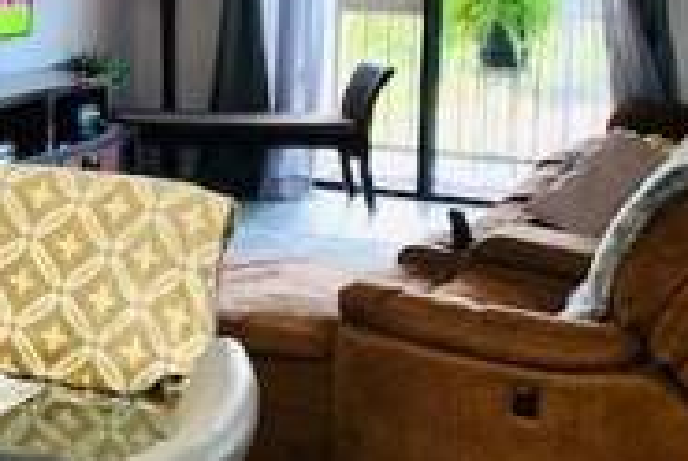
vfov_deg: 19.3
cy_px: 74
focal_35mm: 70
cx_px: -167
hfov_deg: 25.4
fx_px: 1340
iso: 200
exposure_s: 1/60
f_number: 1.8
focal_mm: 4.25
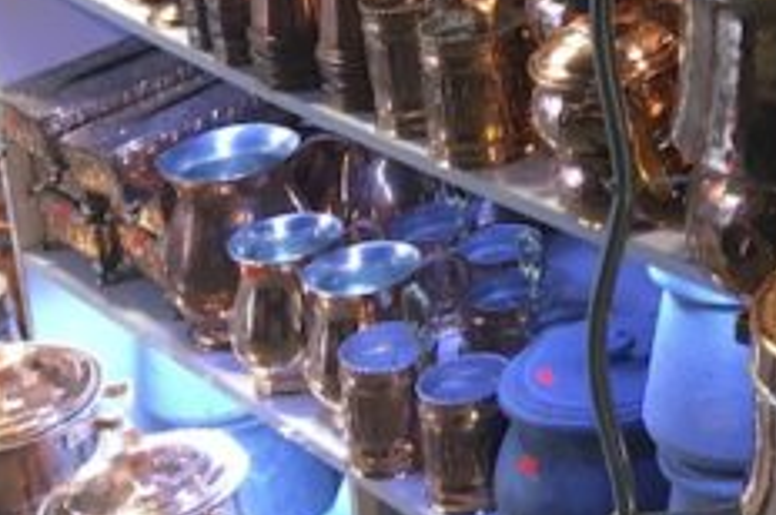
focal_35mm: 100
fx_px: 2153
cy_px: -268
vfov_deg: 12.9
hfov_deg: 18.0
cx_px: 1194
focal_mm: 4.15
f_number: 2.2
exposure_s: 1/33
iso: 80
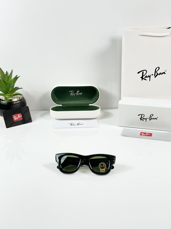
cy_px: 114
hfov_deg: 30.3
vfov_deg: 39.7
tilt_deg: -24.5
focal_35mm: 48
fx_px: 316
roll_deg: +1.3
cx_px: 86
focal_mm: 6.86
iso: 50
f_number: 1.78
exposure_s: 1/100
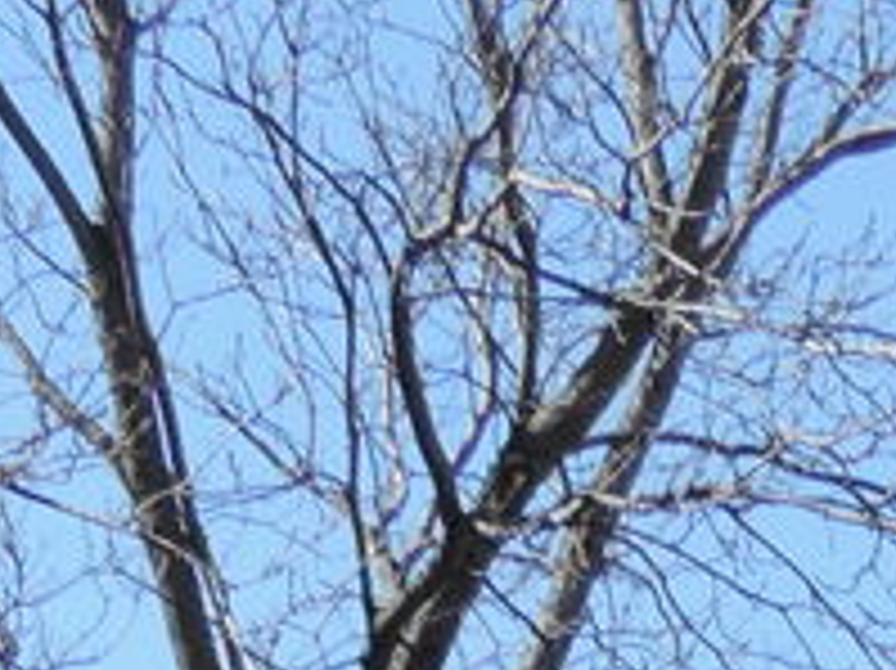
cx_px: 1256
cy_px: 2257
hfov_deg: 6.8
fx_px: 7476
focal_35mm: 289
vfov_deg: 4.8
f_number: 3.3
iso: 80
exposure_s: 1/500
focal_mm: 7.1
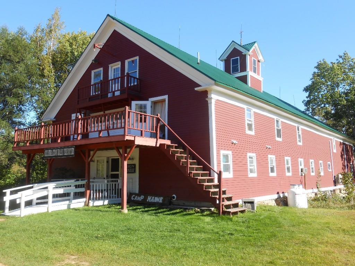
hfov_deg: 60.0
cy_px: 133
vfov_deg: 46.8
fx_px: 308
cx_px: 178
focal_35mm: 30
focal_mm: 5.3
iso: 80
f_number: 3.8
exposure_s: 1/320
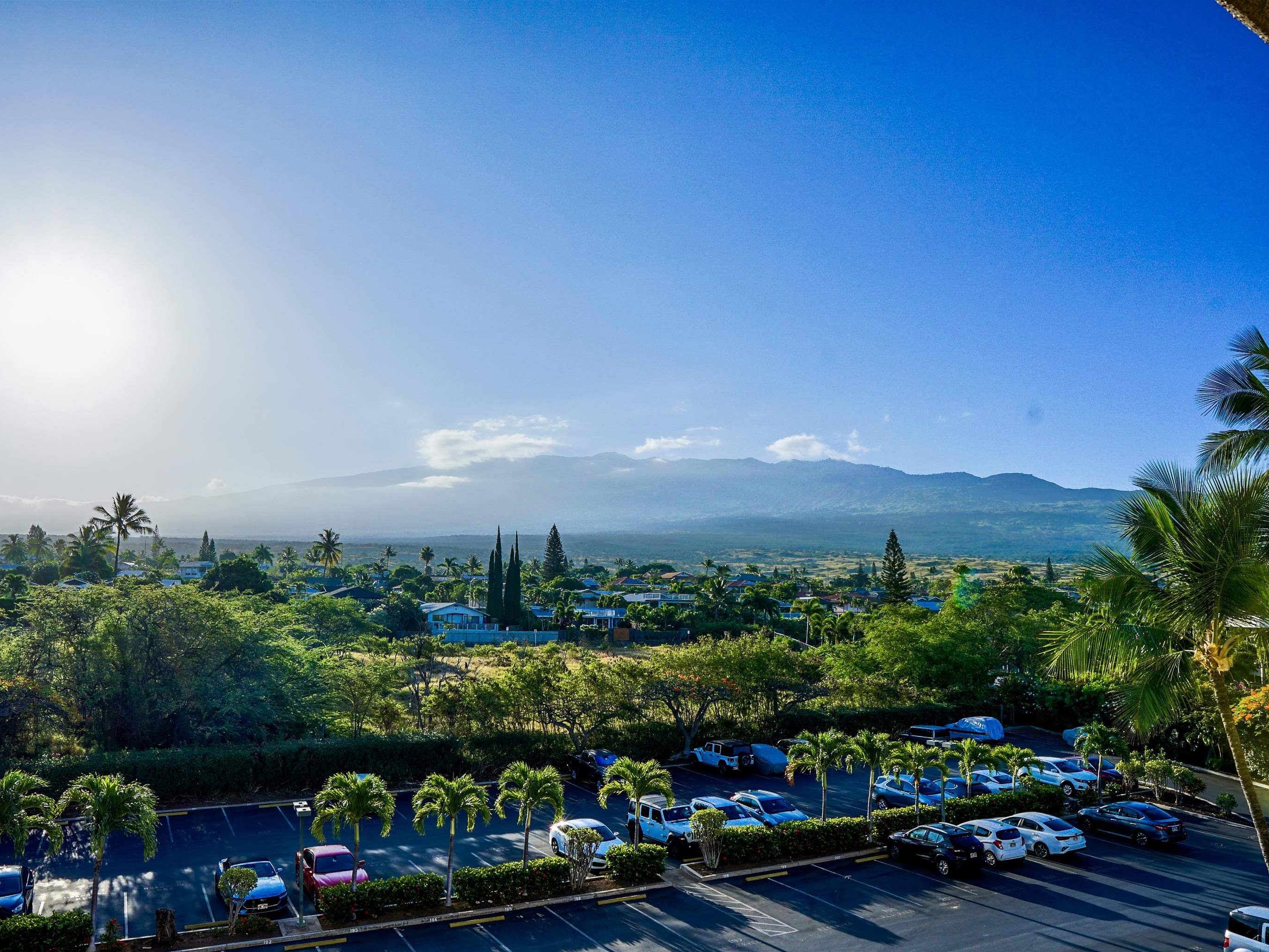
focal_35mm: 26
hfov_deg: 67.3
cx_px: 601
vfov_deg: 53.1
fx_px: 953
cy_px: 476
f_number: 11
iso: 125
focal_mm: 16
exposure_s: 1/1250
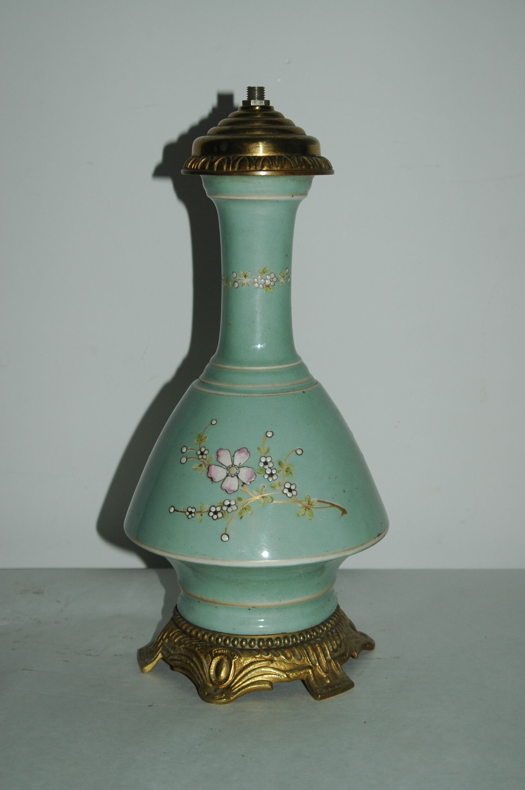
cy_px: 395
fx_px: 1250
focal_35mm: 57
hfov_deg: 23.7
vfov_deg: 35.1
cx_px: 262
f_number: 5.6
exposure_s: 1/125
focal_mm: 38
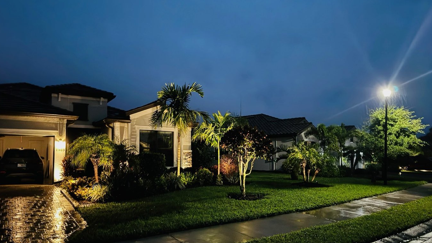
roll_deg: +1.0
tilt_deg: +3.8
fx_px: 309
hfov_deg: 69.9
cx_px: 214
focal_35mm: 27
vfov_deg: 42.7
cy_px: 144
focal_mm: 6.76
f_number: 1.78
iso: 1600
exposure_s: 1/20
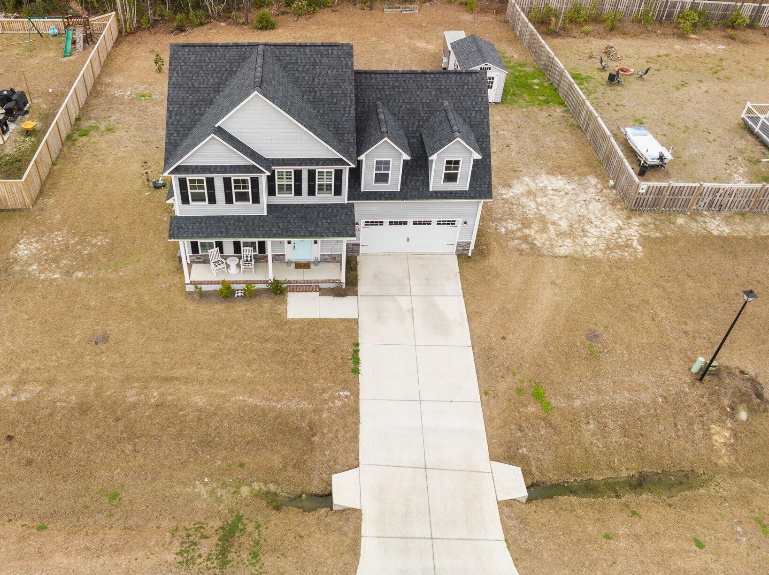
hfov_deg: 59.6
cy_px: 311
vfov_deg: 46.7
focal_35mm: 30
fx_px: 666
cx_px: 319
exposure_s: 1/160
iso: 100
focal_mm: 12.29
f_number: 3.5
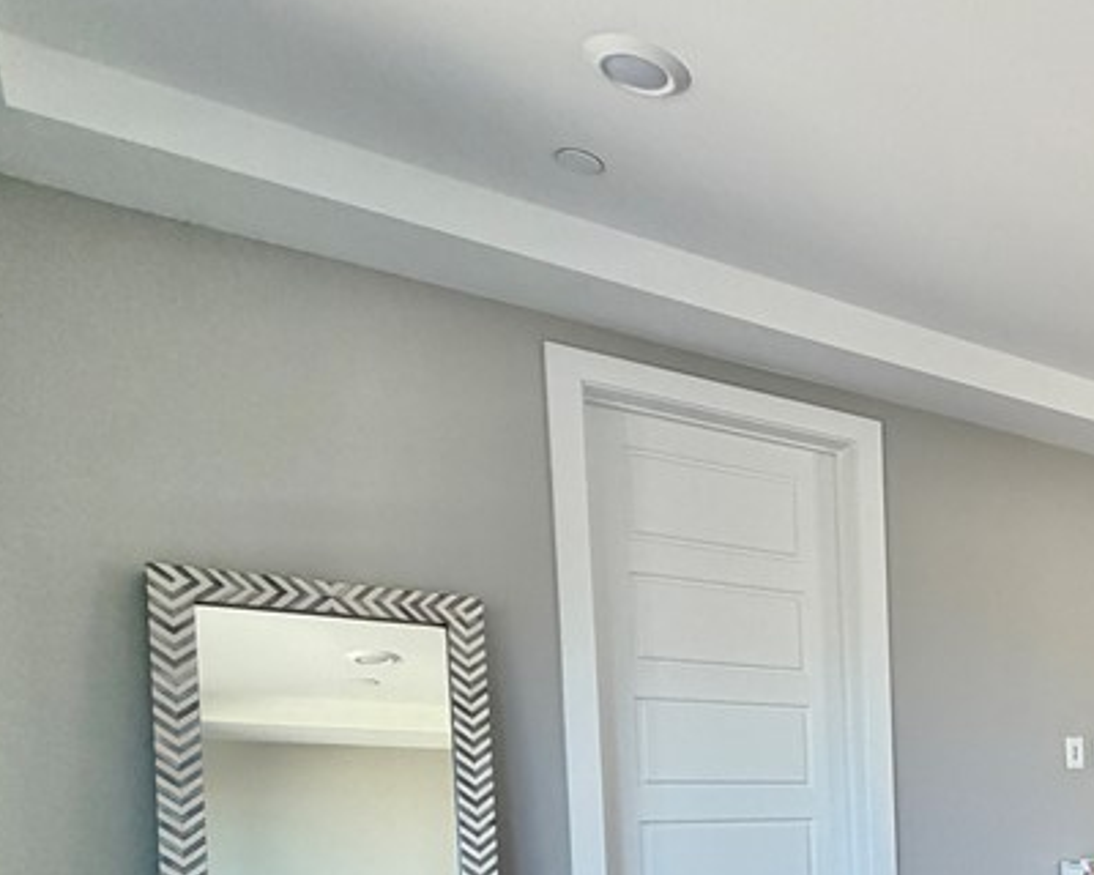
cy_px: 853
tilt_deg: -2.7
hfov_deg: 38.8
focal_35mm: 35
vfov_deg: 38.1
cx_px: 1294
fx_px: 1133
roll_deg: +1.1
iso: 320
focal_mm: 2.22
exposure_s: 1/121
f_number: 2.2
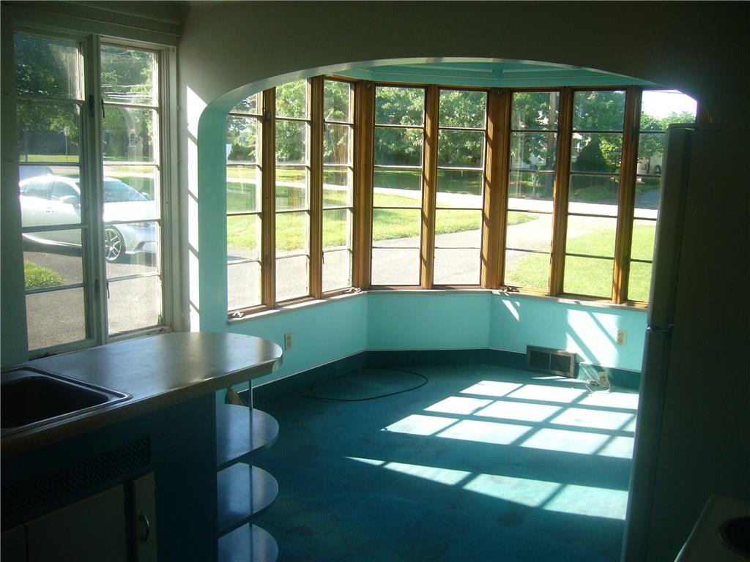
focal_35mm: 35
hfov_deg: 52.6
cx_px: 375
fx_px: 758
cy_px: 281
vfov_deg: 40.7
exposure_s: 1/200
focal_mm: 5.8
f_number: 2.8
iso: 100
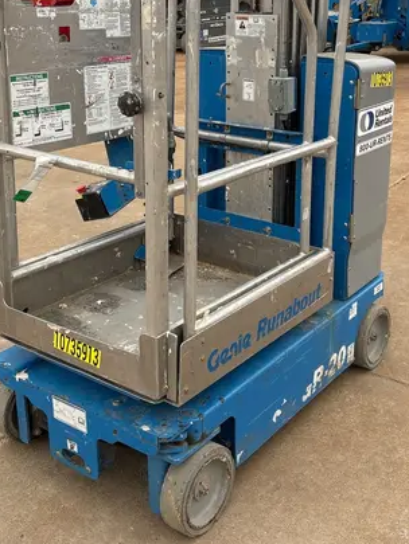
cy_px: 189
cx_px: 225
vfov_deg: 40.0
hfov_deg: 30.9
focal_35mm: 47
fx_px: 740
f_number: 1.6
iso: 50
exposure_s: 1/618
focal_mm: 5.96
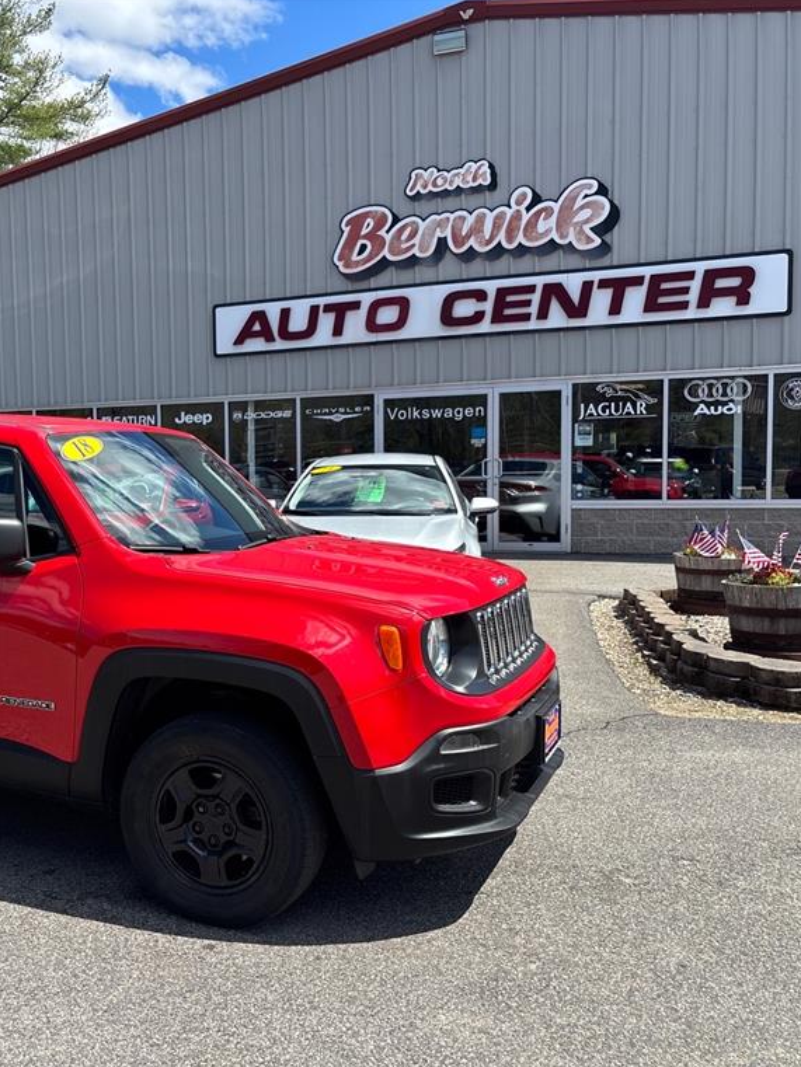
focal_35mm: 35
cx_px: 199
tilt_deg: -4.0
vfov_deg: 52.6
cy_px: 531
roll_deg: +0.7
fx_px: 1080
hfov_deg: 39.6
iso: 50
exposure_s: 1/1721
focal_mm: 5.96
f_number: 1.6
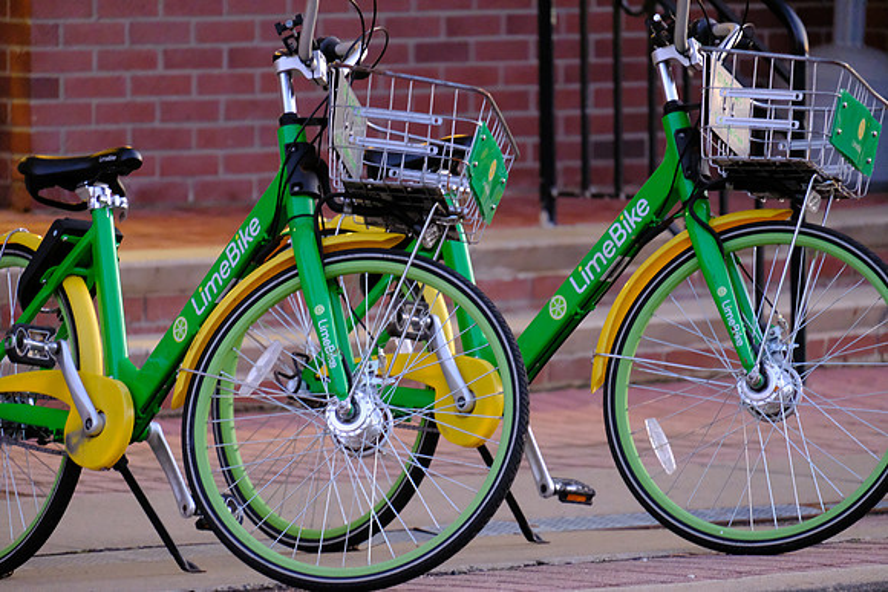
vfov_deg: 4.6
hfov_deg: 6.9
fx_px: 7401
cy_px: 296
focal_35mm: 300
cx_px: 444
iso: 6400
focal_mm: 200
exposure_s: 1/56
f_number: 4.8
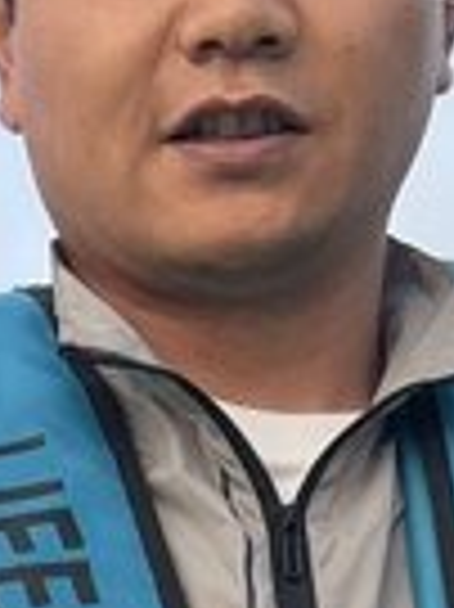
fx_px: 2872
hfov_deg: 9.0
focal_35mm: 164
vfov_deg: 11.1
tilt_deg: +3.4
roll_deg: +0.8
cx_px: -27
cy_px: 1157
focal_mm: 5.7
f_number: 1.5
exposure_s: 1/924
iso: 50
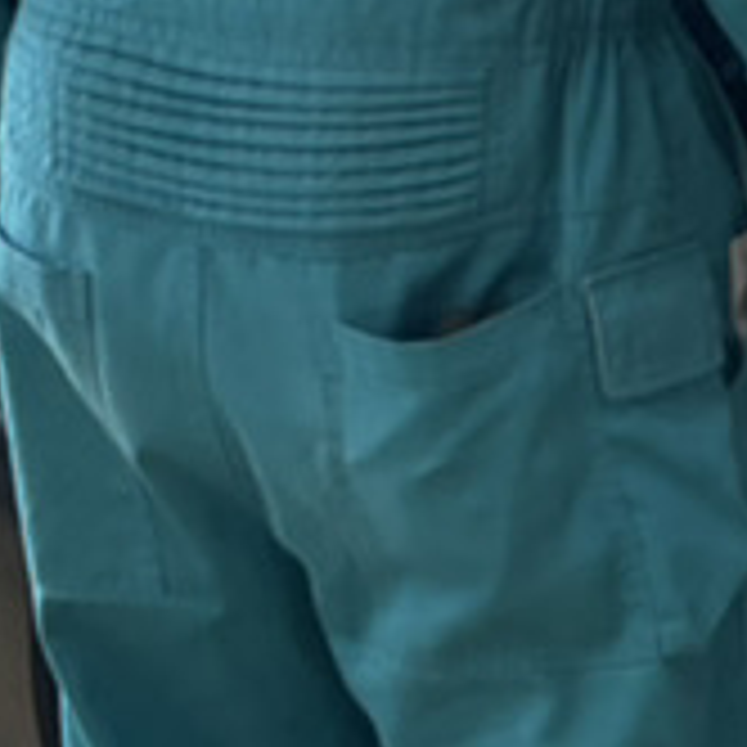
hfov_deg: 10.4
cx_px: 873
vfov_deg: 10.1
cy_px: -464
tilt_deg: -8.1
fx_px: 4053
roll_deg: +4.6
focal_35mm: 166
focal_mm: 4.2
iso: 32
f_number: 1.6
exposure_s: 1/296
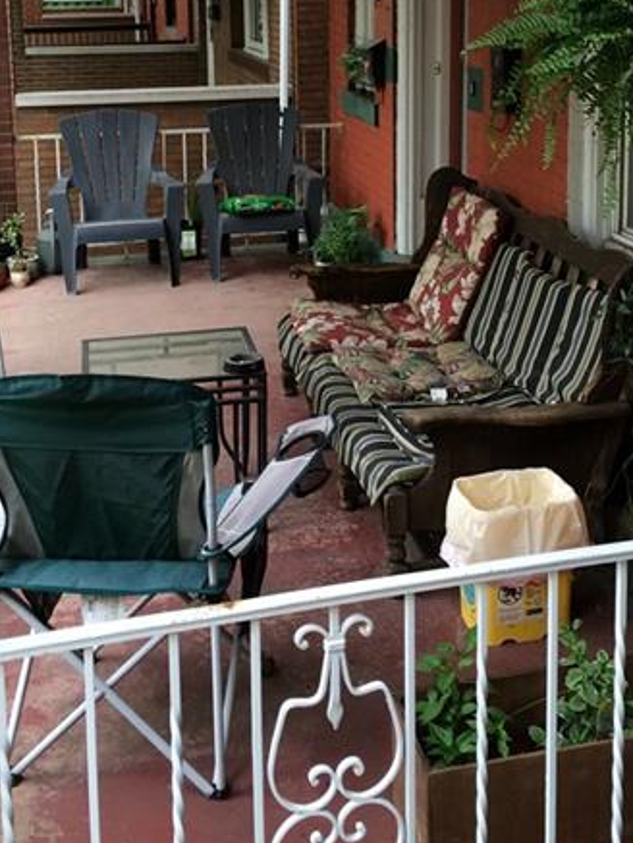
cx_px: 398
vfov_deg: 36.4
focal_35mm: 51
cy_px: 187
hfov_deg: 28.5
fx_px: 1243
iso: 64
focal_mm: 4.15
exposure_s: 1/120
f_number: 2.2
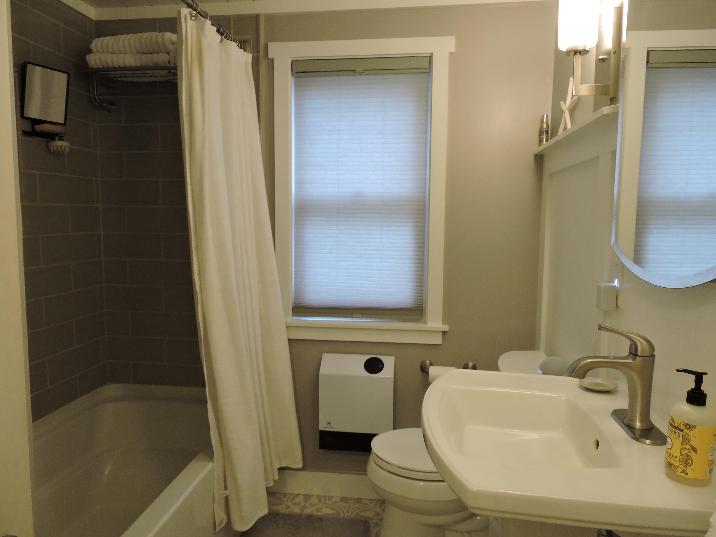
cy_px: 268
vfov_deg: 56.8
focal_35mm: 24
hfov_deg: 71.6
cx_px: 358
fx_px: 496
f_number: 3.3
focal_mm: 4.3
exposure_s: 1/30
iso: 320
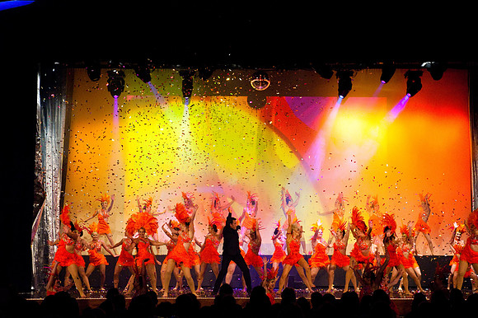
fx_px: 929
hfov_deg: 28.9
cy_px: 159
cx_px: 239
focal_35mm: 70
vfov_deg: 19.4
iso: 3200
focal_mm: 70
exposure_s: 1/200
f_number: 5.6
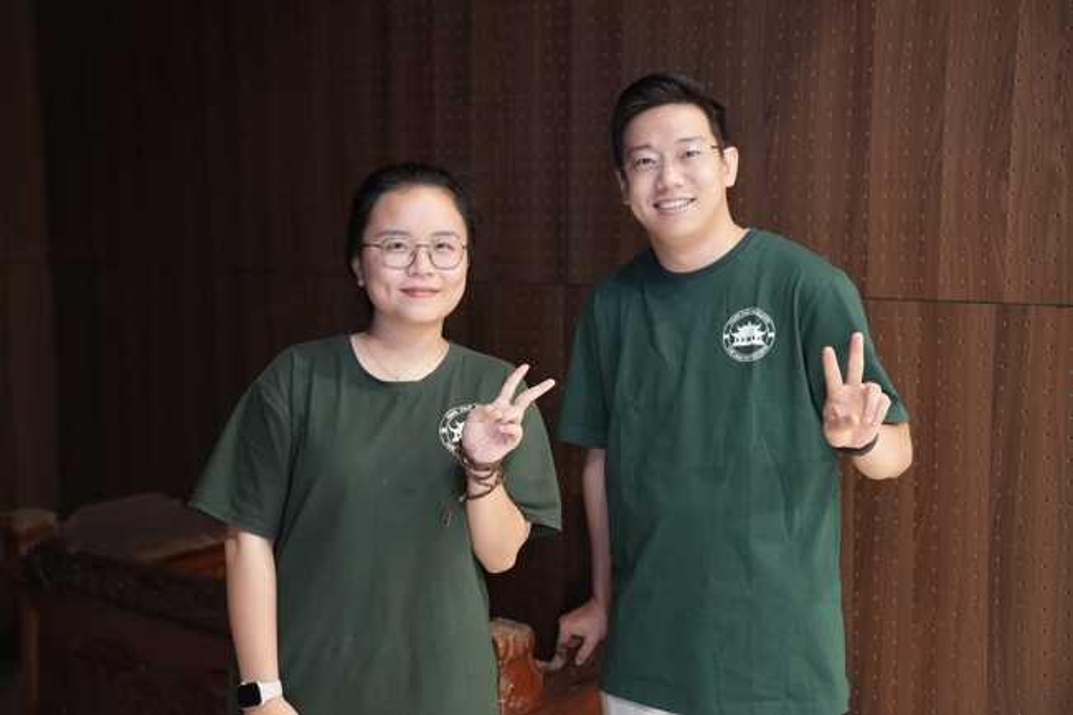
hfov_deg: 41.9
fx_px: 1400
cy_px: 358
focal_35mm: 47
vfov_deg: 28.6
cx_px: 536
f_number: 2.8
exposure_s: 1/100
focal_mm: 47
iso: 6400
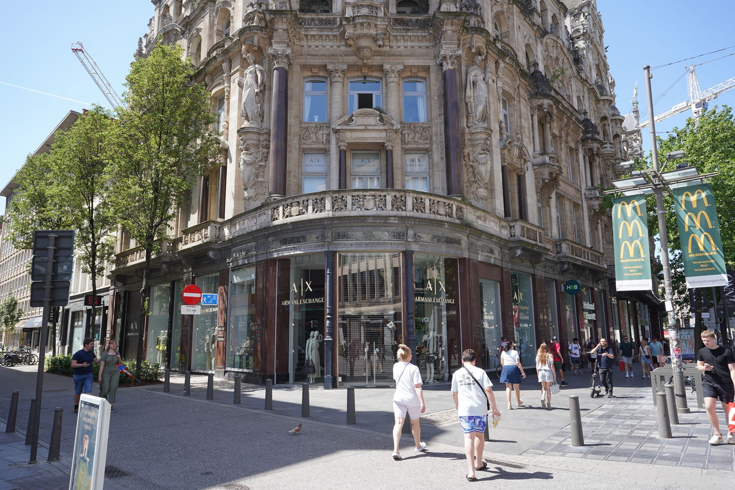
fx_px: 490
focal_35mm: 24
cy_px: 245
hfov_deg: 73.7
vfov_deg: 53.1
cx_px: 368
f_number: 8
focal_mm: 24
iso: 100
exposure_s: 1/100
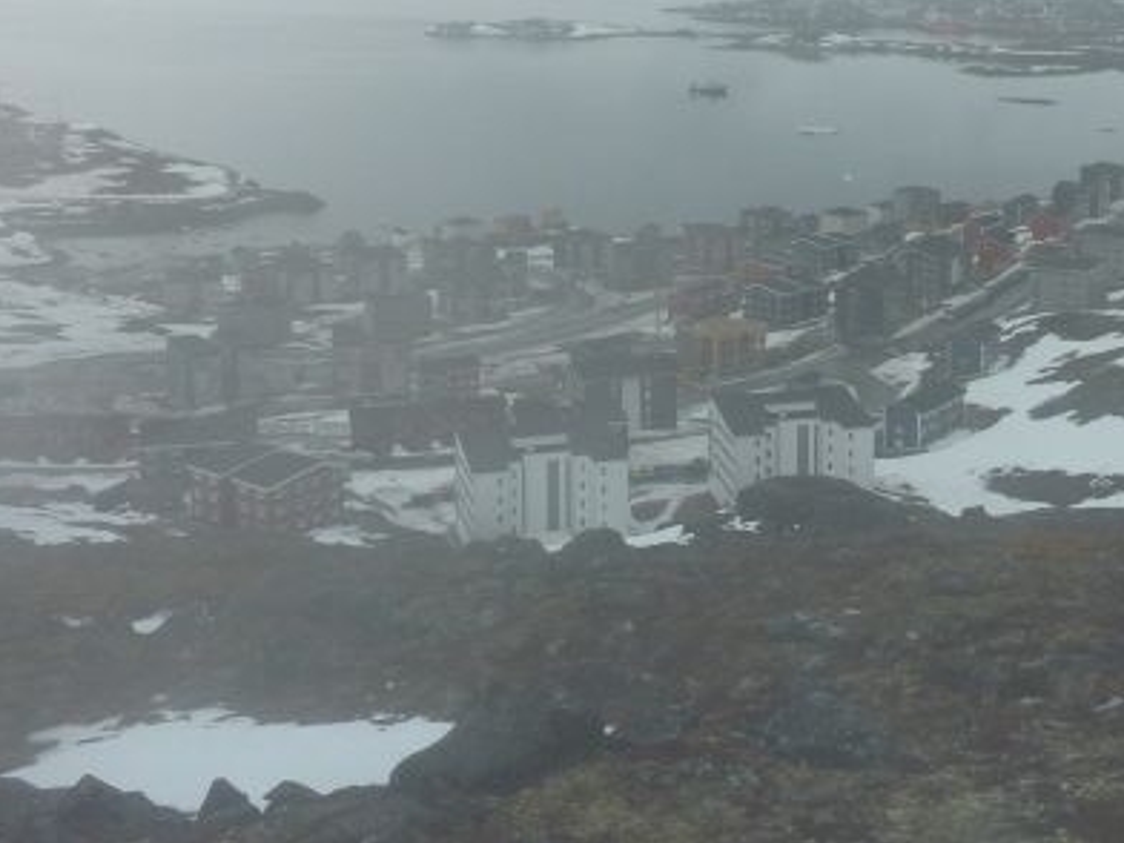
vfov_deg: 27.9
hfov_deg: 37.0
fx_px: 1656
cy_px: 146
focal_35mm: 51
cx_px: 768
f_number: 5.6
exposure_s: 1/500
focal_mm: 4.1
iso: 100
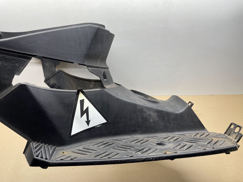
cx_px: 122
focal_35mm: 26
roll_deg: -1.1
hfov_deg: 67.3
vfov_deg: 53.1
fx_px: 183
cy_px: 91
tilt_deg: -43.1
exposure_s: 1/100
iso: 50
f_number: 1.6
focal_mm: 4.2
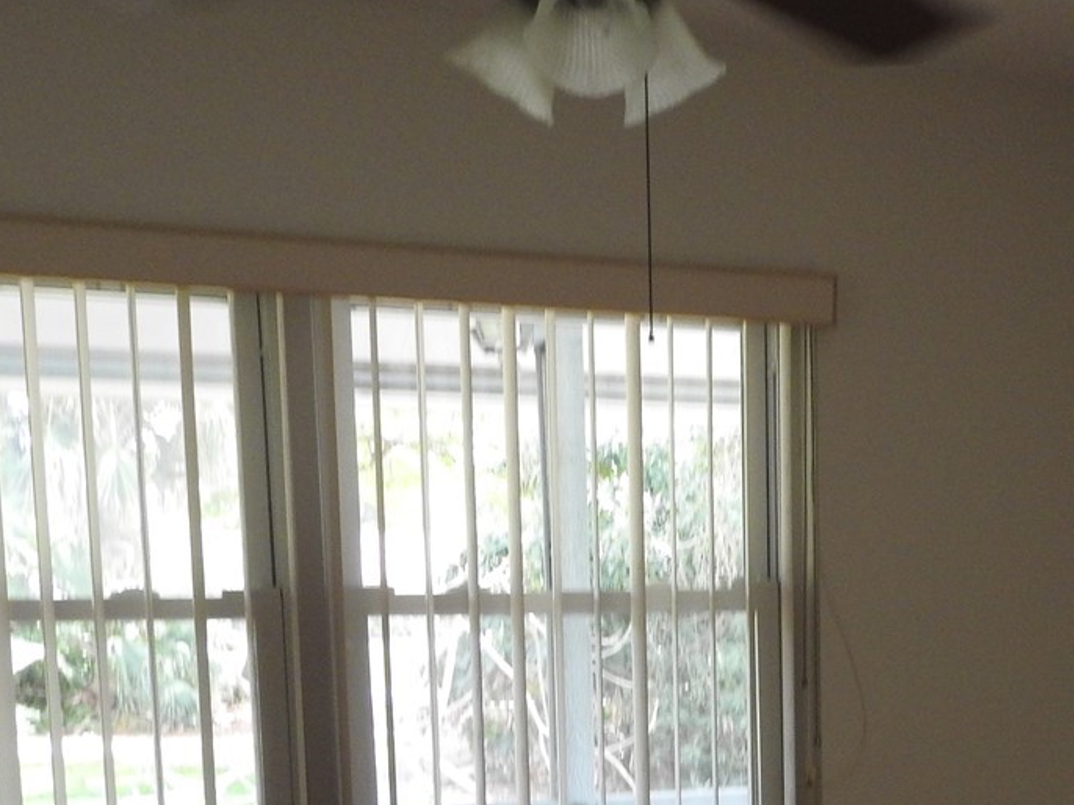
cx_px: 910
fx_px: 1737
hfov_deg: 33.0
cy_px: 825
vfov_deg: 24.7
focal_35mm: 56
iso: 250
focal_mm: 4.3
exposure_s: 1/30
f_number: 3.3
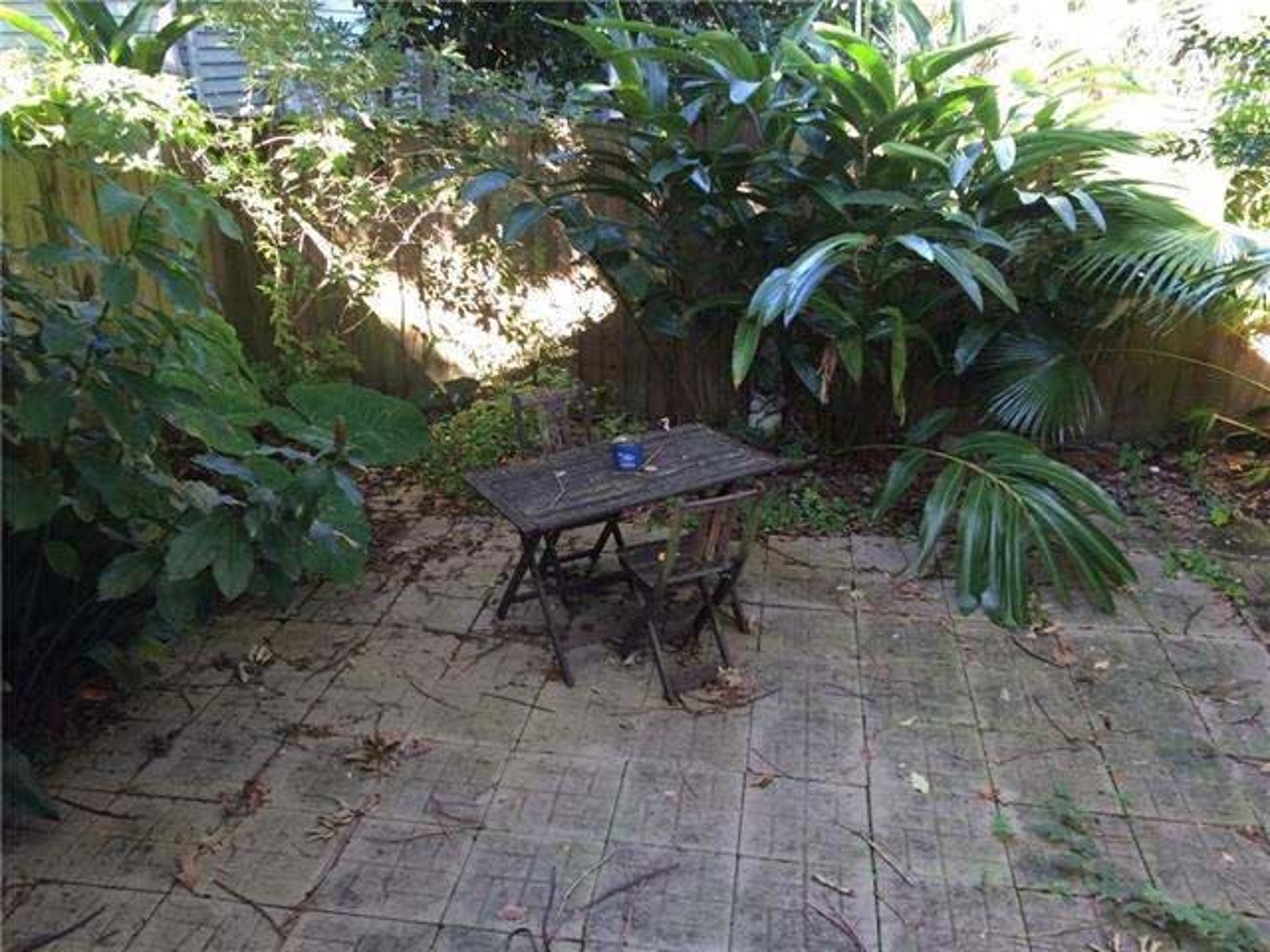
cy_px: 476
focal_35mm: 29
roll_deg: -1.4
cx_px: 635
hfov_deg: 61.7
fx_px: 1064
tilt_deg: -21.2
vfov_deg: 48.2
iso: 50
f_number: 2.2
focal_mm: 4.15
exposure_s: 1/30
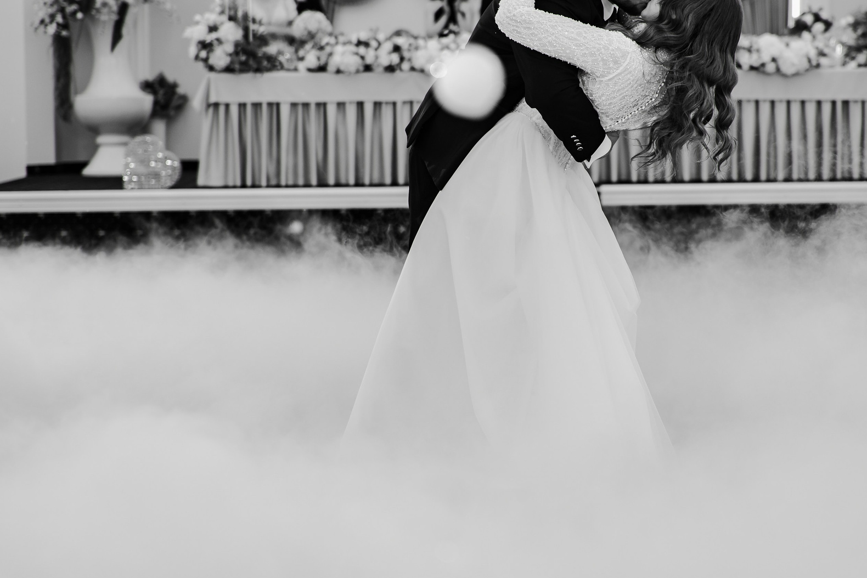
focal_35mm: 81
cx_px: 532
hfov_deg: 25.0
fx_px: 1951
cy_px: 198
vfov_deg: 16.8
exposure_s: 1/200
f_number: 2
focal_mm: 50
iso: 200
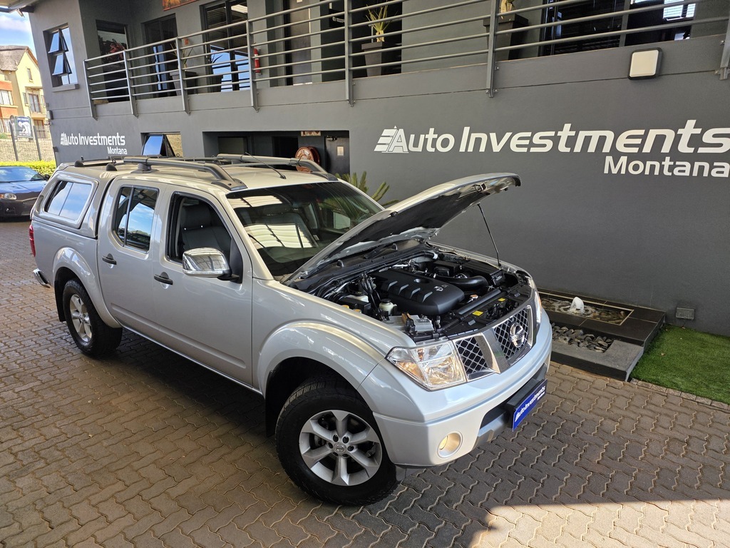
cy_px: 274
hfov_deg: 73.9
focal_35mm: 23
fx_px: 485
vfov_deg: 58.9
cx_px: 365
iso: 50
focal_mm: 6.25
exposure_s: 1/359
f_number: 1.7
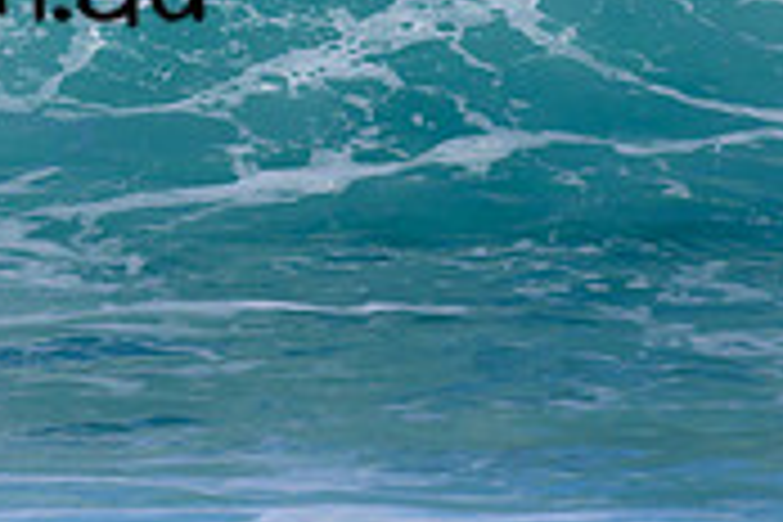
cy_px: -389
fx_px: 55763
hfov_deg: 0.8
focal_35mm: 2564
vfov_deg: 0.5
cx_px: -156
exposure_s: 1/2000
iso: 450
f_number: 8
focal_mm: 560
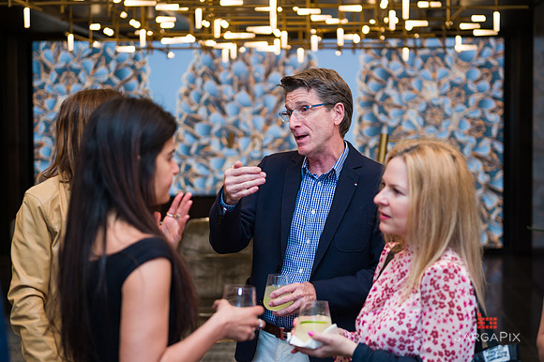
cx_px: 272
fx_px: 1057
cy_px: 181
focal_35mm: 70
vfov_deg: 19.4
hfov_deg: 28.9
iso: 400
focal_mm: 70
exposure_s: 1/200
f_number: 3.2
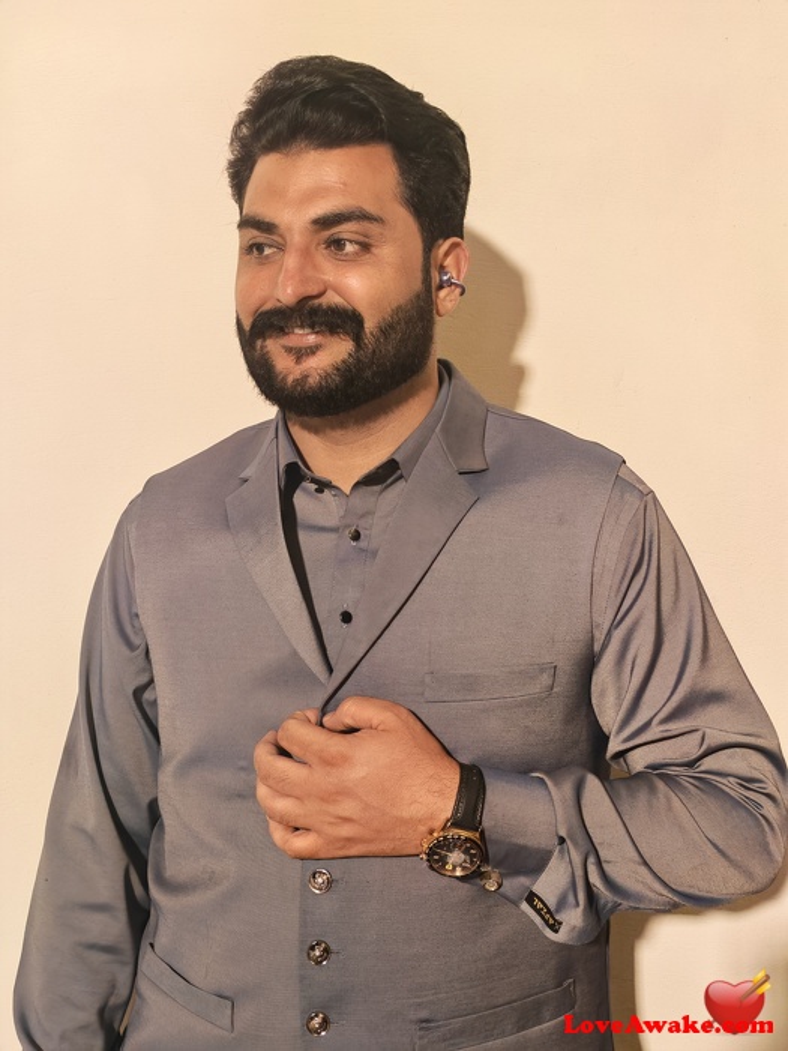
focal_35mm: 48
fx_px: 1457
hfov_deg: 30.3
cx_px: 394
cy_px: 526
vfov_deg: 39.7
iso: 1000
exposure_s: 1/50
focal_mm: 6.12
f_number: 1.9
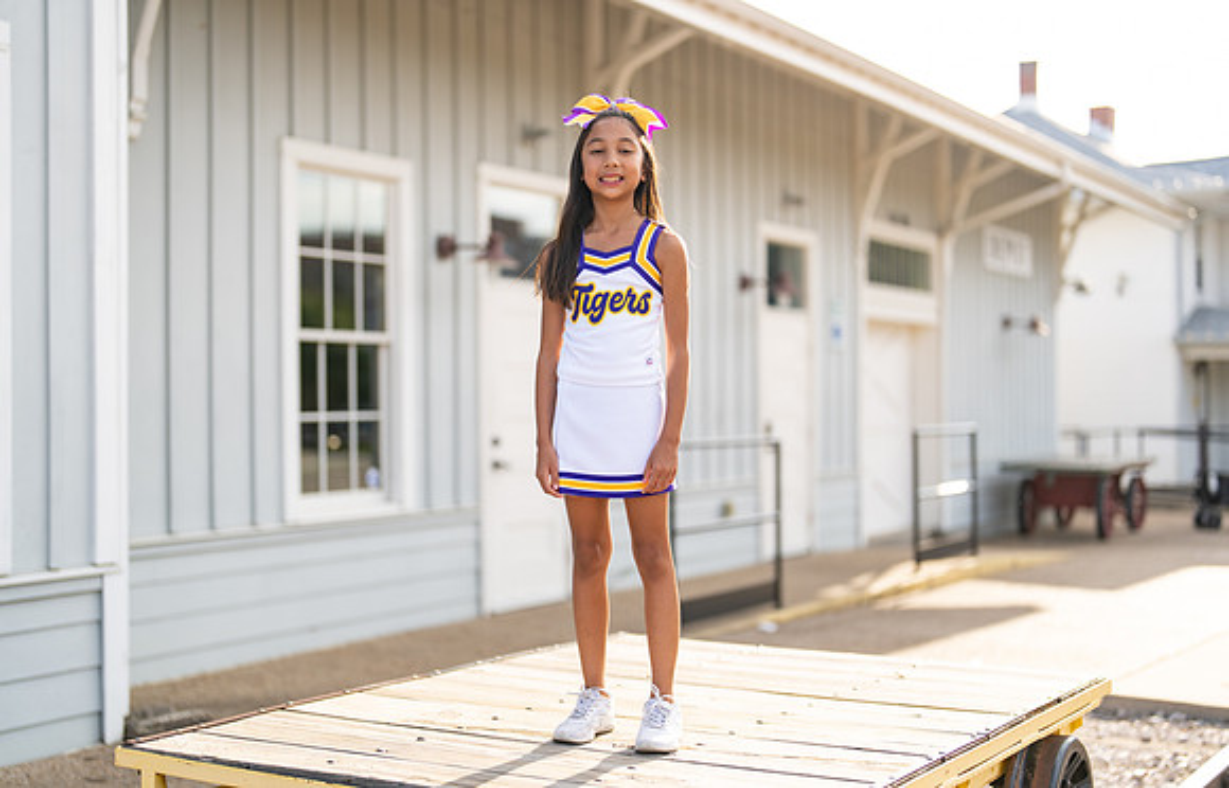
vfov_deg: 25.8
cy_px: 412
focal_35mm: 51
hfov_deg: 39.4
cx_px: 610
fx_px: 1718
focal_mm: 50
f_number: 1.2
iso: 100
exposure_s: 1/1600
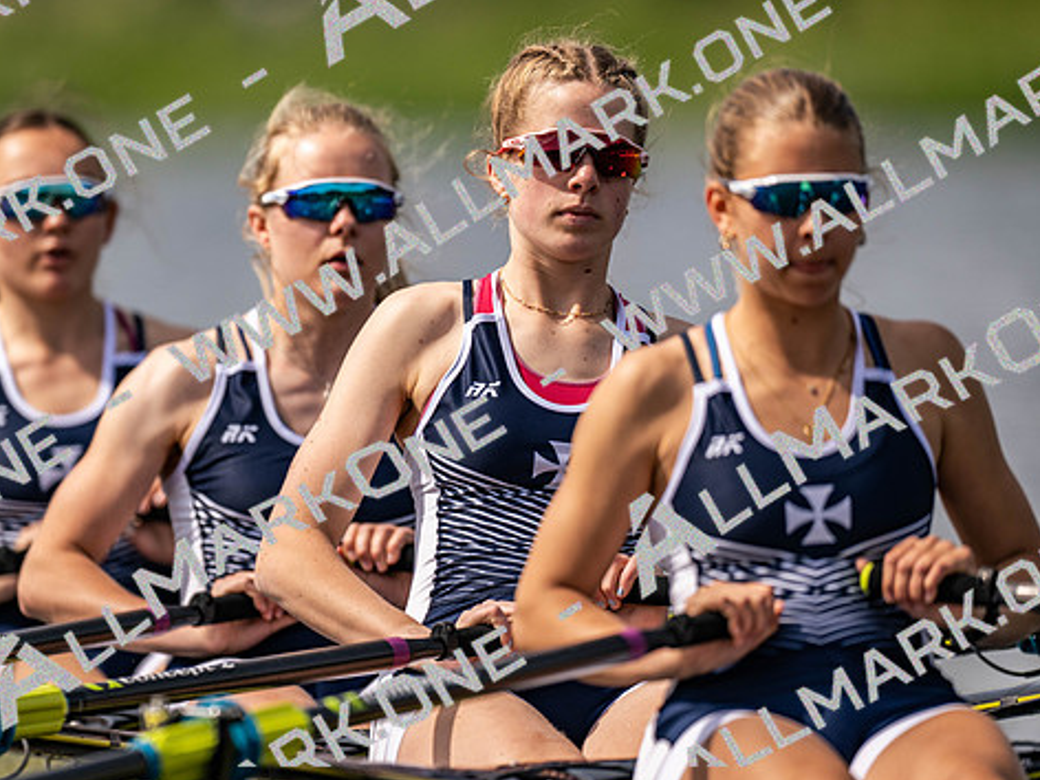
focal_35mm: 709
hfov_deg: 2.8
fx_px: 21301
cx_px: 441
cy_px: 389
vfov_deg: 2.1
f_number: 4
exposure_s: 1/2500
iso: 200
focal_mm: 600
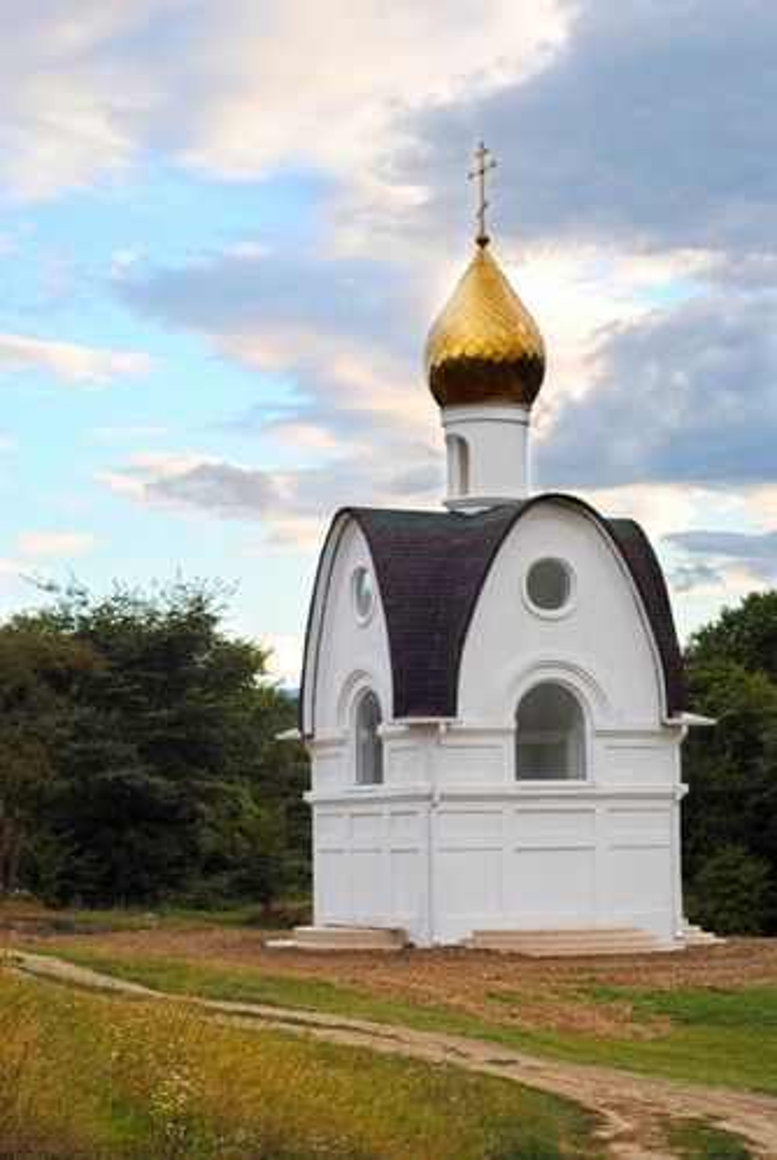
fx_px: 2421
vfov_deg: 27.0
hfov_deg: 18.2
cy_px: 580
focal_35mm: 75
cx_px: 388
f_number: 5
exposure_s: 1/100
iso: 100
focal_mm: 50
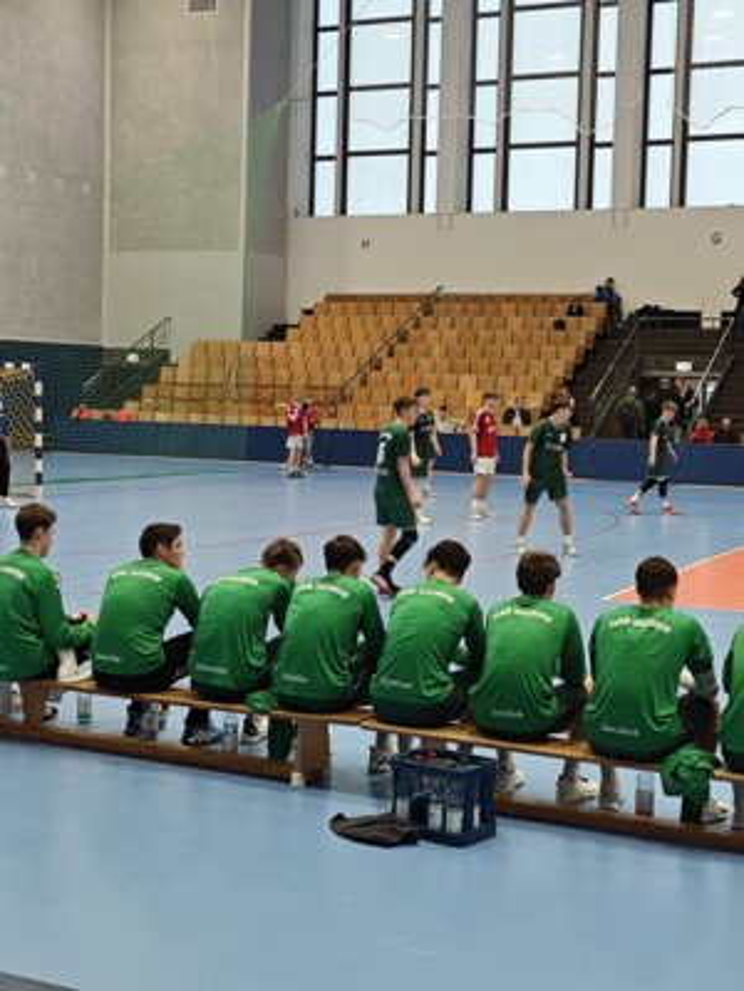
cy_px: 496
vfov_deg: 73.9
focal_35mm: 23
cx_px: 372
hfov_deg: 58.9
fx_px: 659
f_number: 1.8
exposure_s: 1/100
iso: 250
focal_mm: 5.43
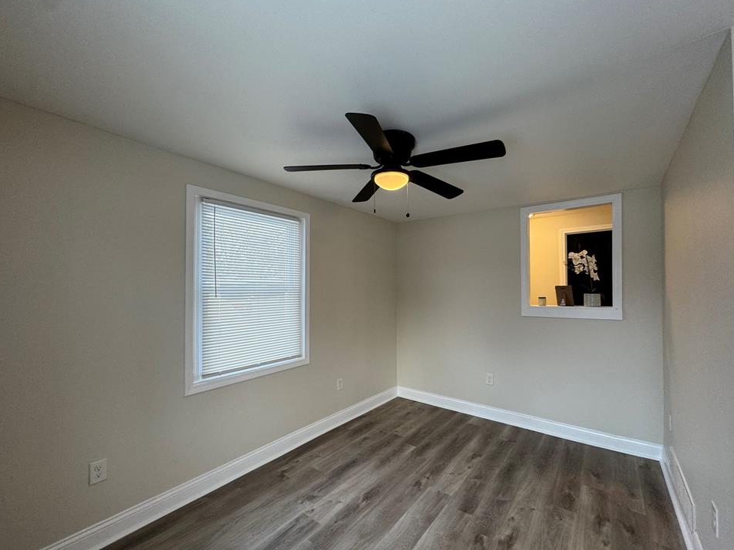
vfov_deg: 81.7
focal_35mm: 15
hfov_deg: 98.2
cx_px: 370
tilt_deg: +0.5
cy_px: 286
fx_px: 318
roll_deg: +1.1
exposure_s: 1/120
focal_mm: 2.22
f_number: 2.2
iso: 125
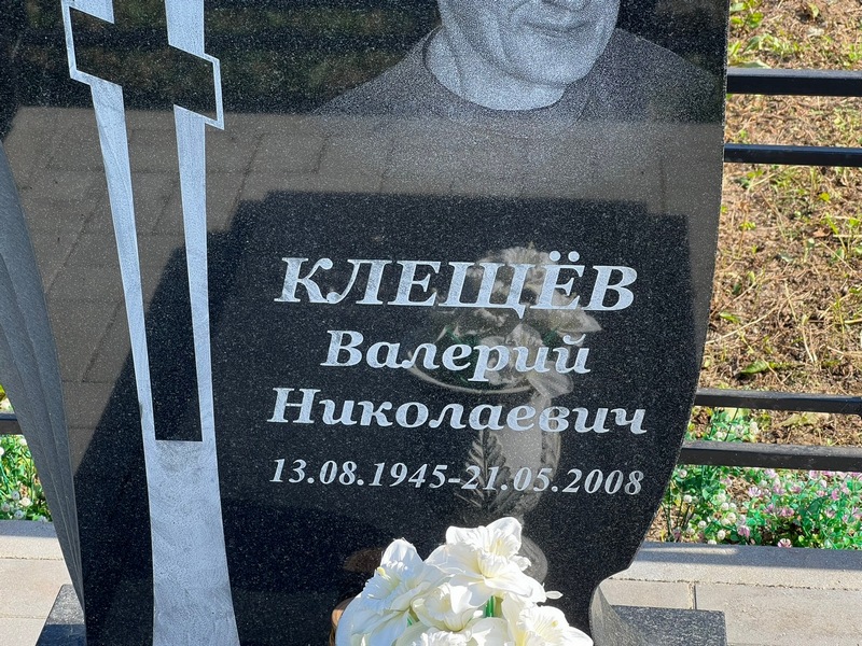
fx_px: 1917
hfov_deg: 25.3
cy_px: 323
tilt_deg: -28.9
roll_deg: +0.3
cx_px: 431
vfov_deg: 19.1
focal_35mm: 77
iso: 32
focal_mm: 9
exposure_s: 1/151
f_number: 2.8
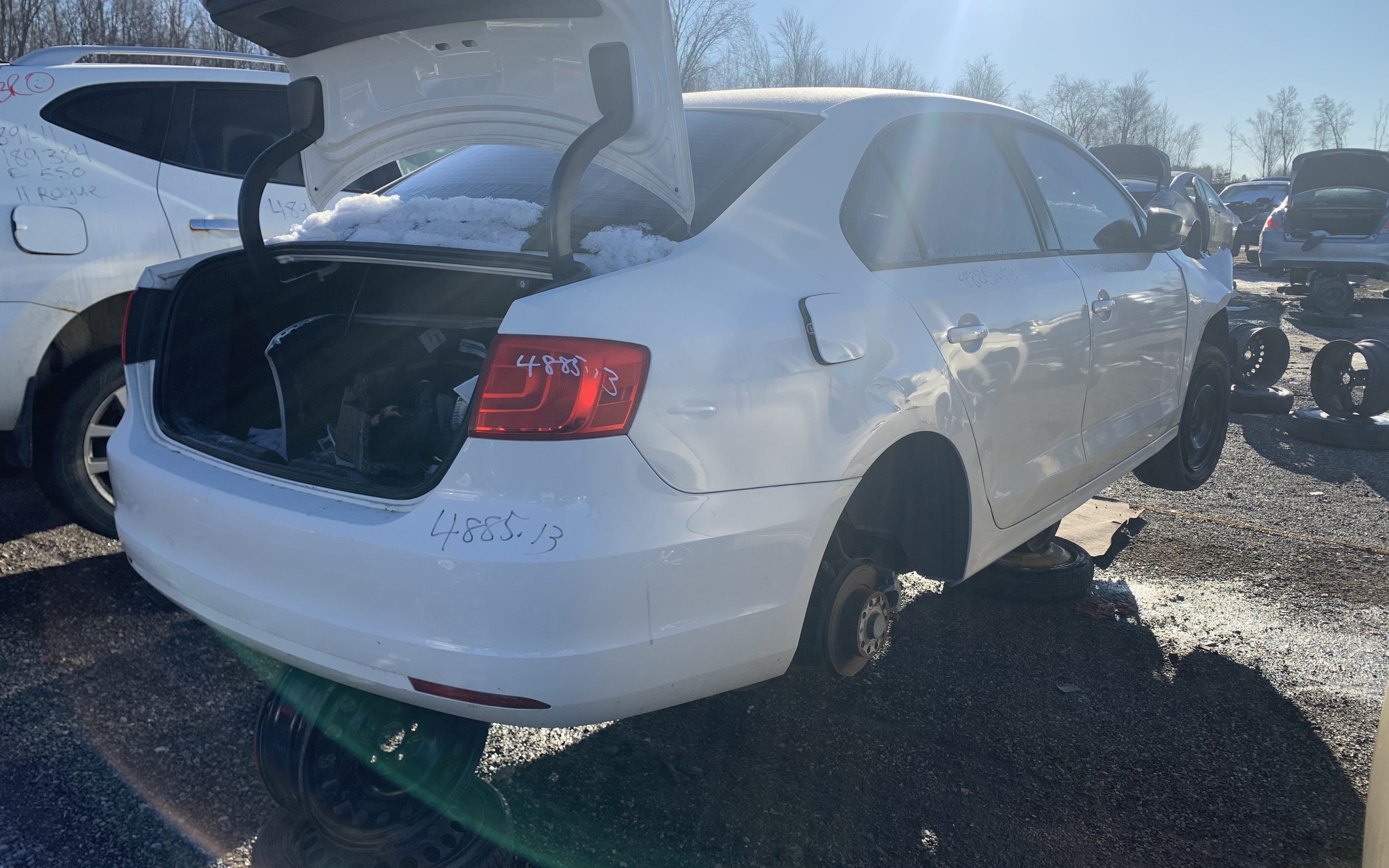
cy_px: 420
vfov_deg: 44.5
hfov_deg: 66.5
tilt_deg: -12.7
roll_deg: +1.3
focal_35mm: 28
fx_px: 1060
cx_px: 701
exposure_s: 1/1350
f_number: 1.8
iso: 25
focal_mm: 4.25
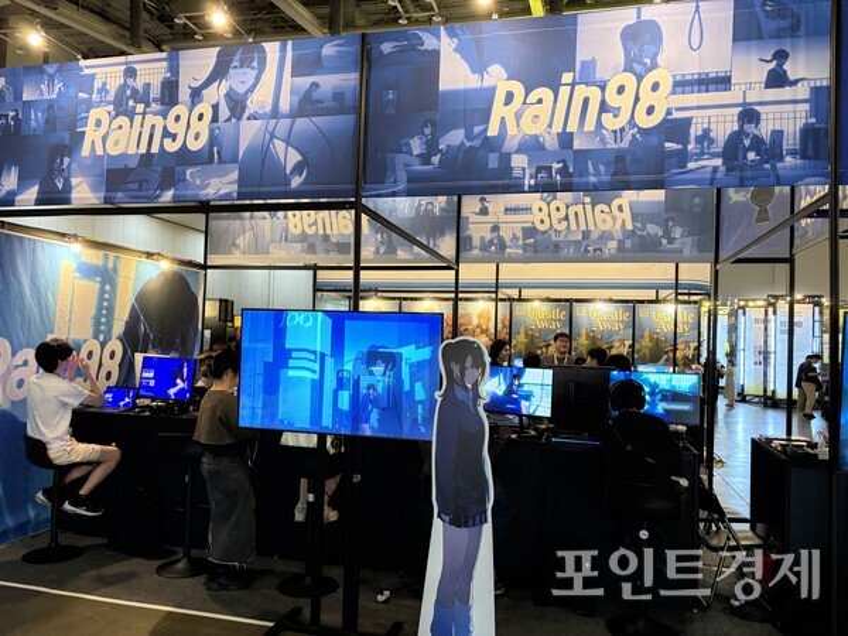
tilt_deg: +1.5
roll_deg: -0.9
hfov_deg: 67.3
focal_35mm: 26
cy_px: 318
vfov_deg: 53.1
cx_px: 424
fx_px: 637
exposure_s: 1/60
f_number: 1.6
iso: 250
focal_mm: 5.96
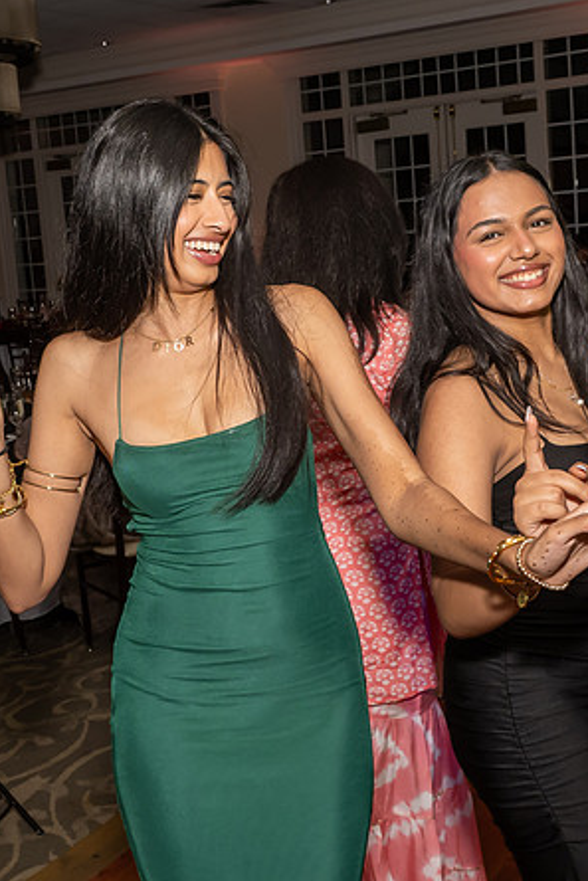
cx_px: 233
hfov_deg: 28.0
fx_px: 1175
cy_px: 390
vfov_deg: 41.0
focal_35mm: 48
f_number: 8
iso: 640
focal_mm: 17
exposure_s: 1/250
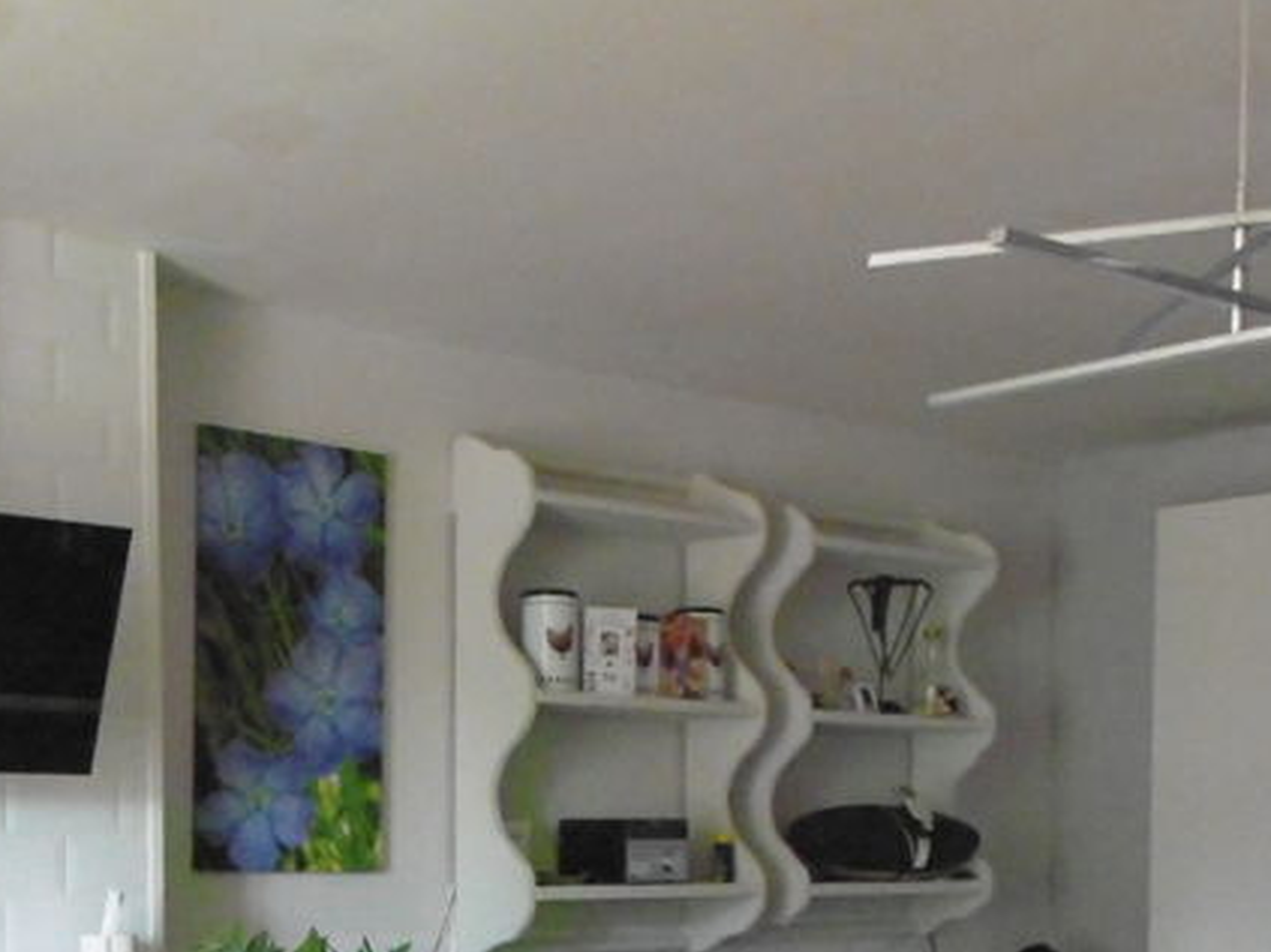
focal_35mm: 52
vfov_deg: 26.7
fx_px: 1909
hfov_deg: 36.7
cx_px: 499
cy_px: 928
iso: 400
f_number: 3
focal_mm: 4
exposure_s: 1/60
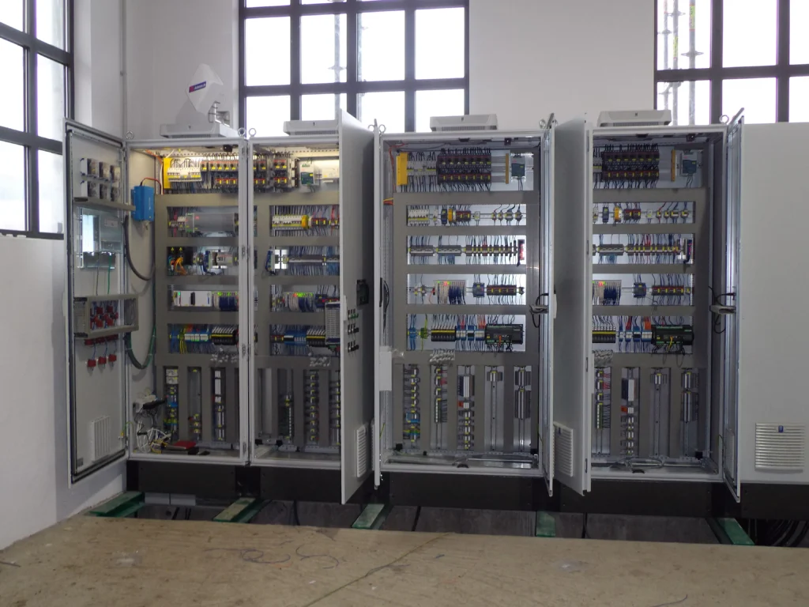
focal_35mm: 33
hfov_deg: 55.4
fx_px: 771
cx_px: 404
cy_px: 304
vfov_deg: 42.9
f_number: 3.2
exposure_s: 1/50
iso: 206
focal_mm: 6
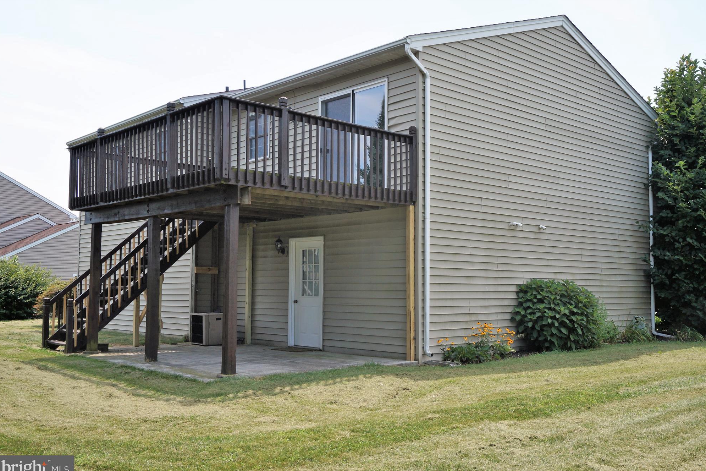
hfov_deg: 51.9
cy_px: 240
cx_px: 359
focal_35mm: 37
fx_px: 726
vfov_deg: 35.9
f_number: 11
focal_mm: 24
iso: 200
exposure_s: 1/125
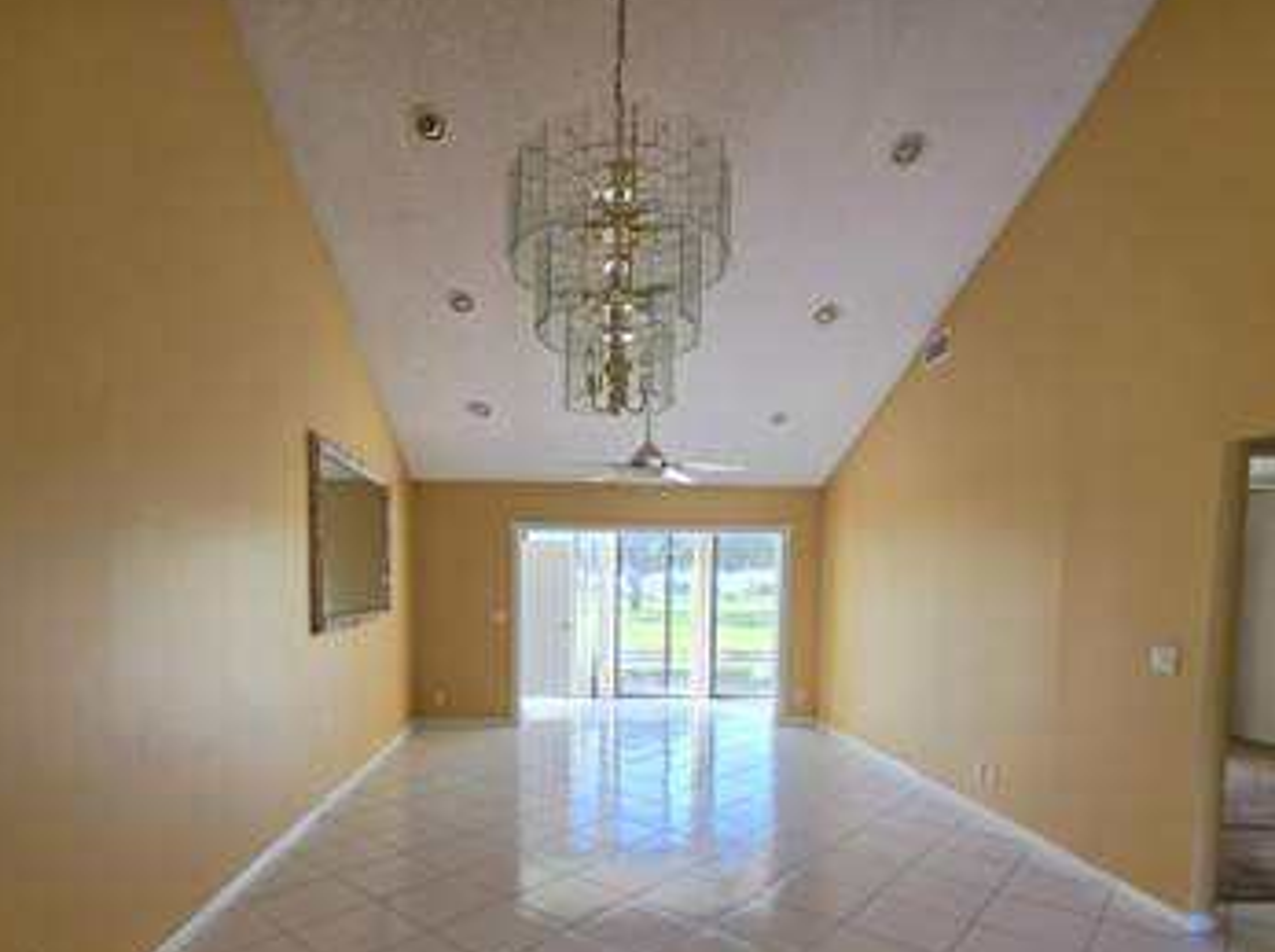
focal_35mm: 18
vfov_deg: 69.5
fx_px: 662
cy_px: 630
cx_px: 603
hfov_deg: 87.8
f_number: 1.9
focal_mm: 2.2
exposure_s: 1/120
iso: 80
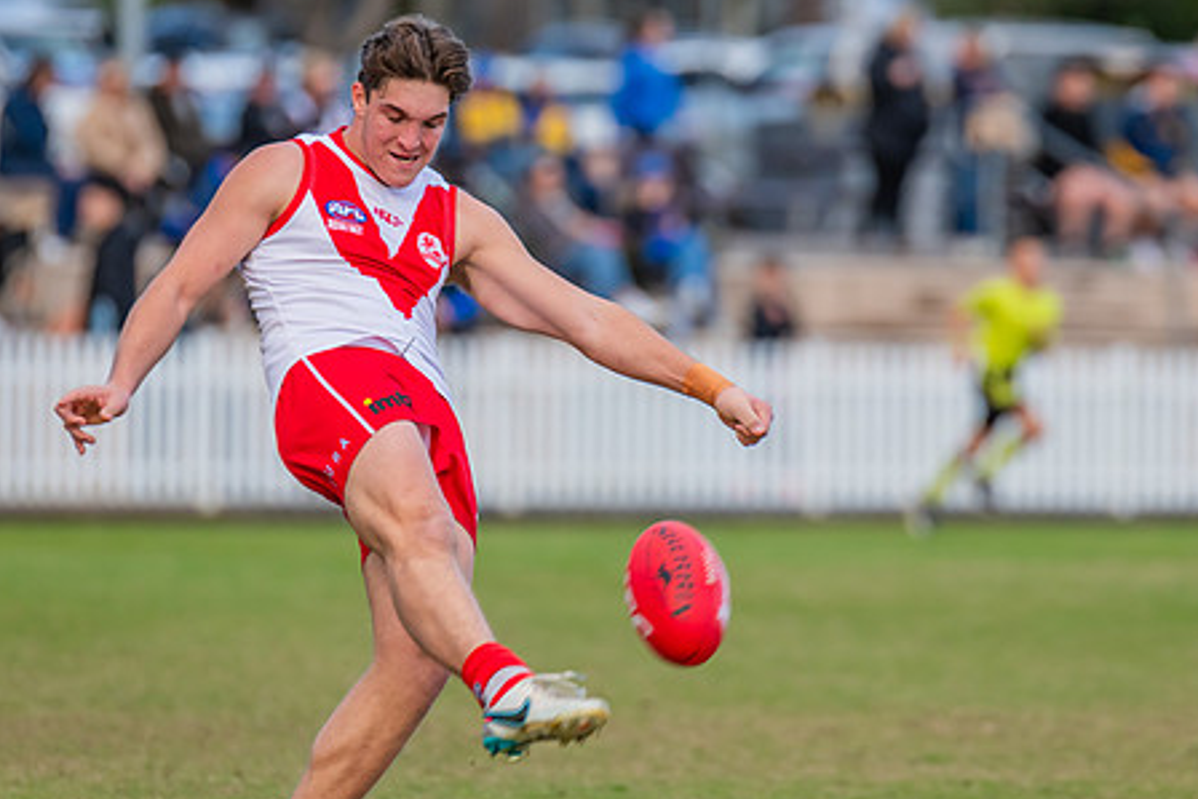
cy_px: 374
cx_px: 587
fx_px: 17708
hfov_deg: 3.9
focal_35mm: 532
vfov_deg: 2.6
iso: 800
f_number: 5
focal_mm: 380
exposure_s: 1/1250
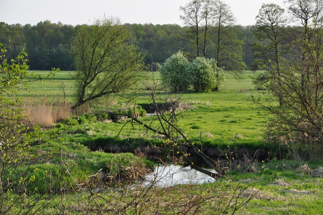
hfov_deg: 16.1
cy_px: 108
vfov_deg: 10.7
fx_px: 1142
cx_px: 162
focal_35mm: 128
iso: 200
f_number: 9
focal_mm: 85
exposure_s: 1/160
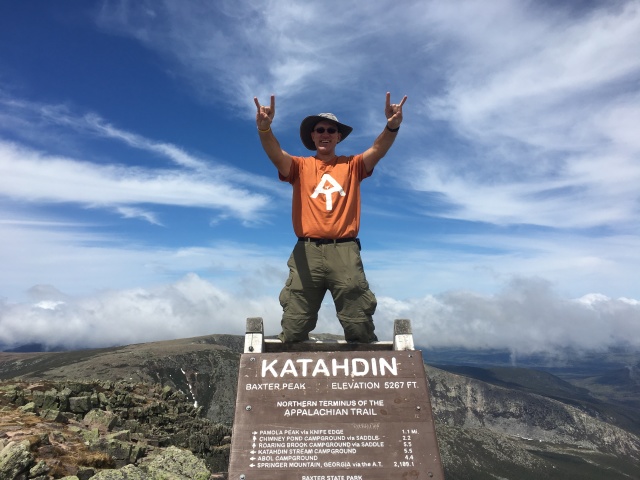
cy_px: 240
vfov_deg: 48.2
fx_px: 536
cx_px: 320
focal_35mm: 29
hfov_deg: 61.7
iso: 25
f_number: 2.2
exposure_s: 1/3077
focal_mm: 4.15
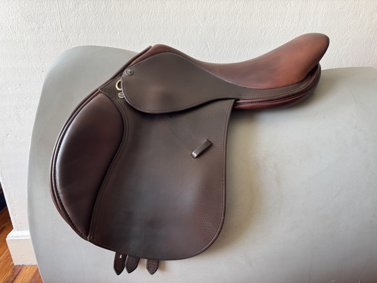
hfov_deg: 71.6
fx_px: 261
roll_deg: +0.7
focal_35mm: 24
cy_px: 142
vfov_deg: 56.8
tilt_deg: -20.3
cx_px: 188
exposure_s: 1/121
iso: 160
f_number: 1.78
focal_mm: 6.76
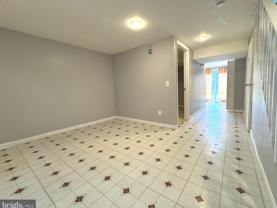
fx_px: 120
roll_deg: +2.4
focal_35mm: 15
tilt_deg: -6.1
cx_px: 148
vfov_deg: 81.7
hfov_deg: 98.0
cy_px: 100
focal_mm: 2.22
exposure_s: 1/120
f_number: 2.2
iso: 160
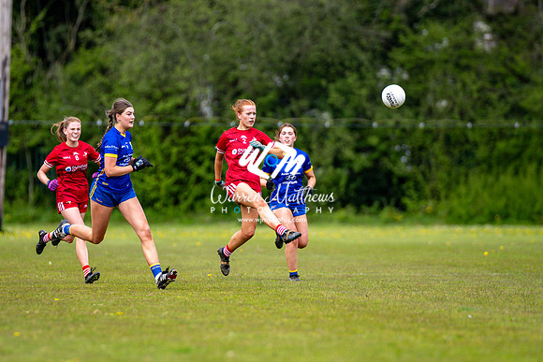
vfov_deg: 2.7
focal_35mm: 519
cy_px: 243
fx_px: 7831
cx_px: 228
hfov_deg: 4.0
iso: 220
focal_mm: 300
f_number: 2.8
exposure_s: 1/2500
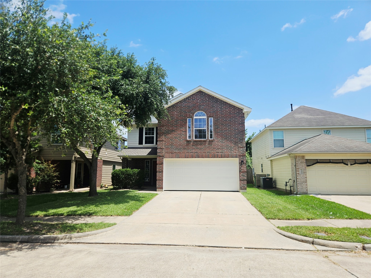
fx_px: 247
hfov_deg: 73.9
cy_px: 139
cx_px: 186
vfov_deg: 58.9
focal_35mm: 23
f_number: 1.8
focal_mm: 5.4
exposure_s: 1/2537
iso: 25
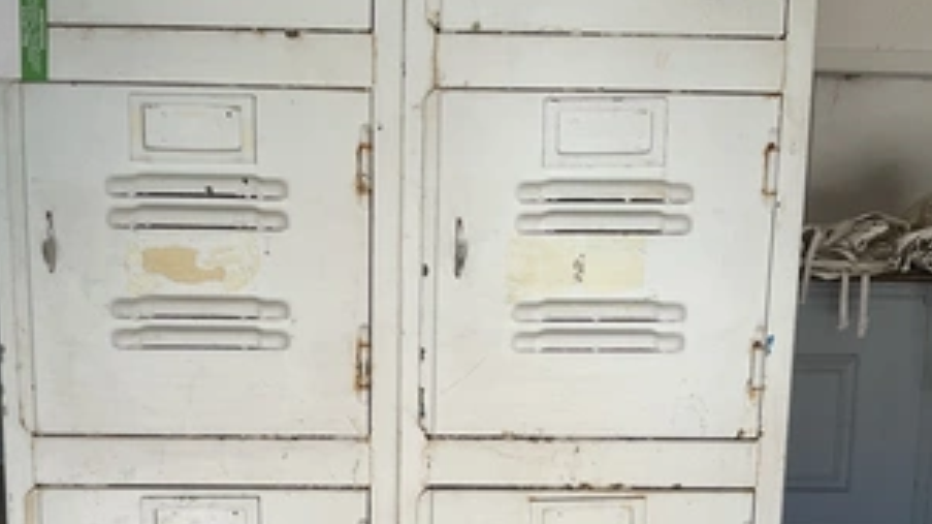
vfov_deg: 27.5
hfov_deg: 48.2
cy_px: 446
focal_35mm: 42
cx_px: 403
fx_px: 1037
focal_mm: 3
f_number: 1.8
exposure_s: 1/145
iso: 20
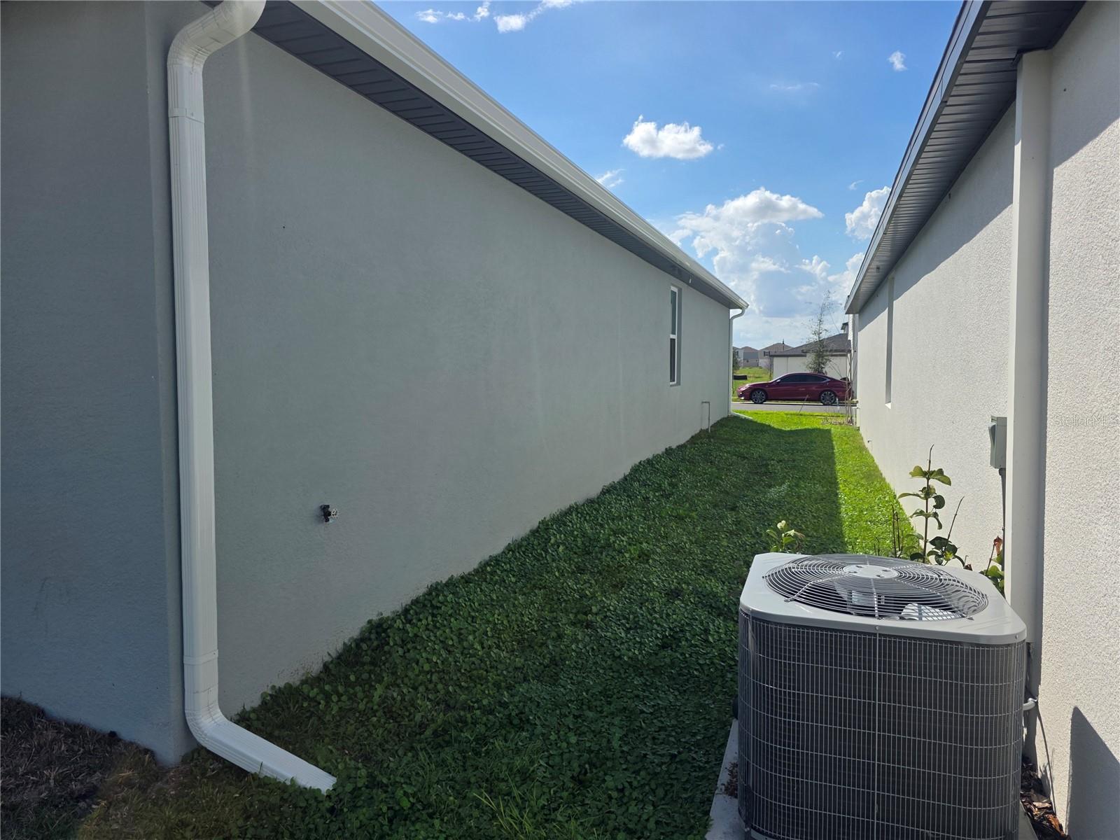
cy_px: 420
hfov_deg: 73.9
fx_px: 744
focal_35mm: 23
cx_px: 560
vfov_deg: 58.9
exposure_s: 1/7333
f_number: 1.7
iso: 80
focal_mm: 6.3
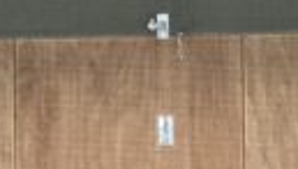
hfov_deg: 3.2
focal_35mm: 665
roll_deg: +0.8
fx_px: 5262
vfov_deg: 1.8
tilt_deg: +5.0
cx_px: 561
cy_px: -5
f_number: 2.8
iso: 250
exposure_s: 1/80
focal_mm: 9
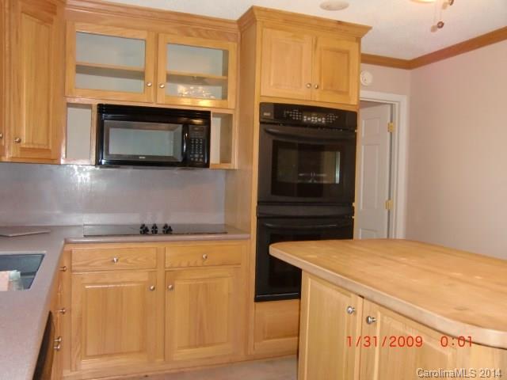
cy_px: 190
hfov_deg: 61.7
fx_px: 425
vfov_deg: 48.2
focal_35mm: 29
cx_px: 254
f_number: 3.5
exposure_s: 1/60
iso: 400
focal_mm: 5.2
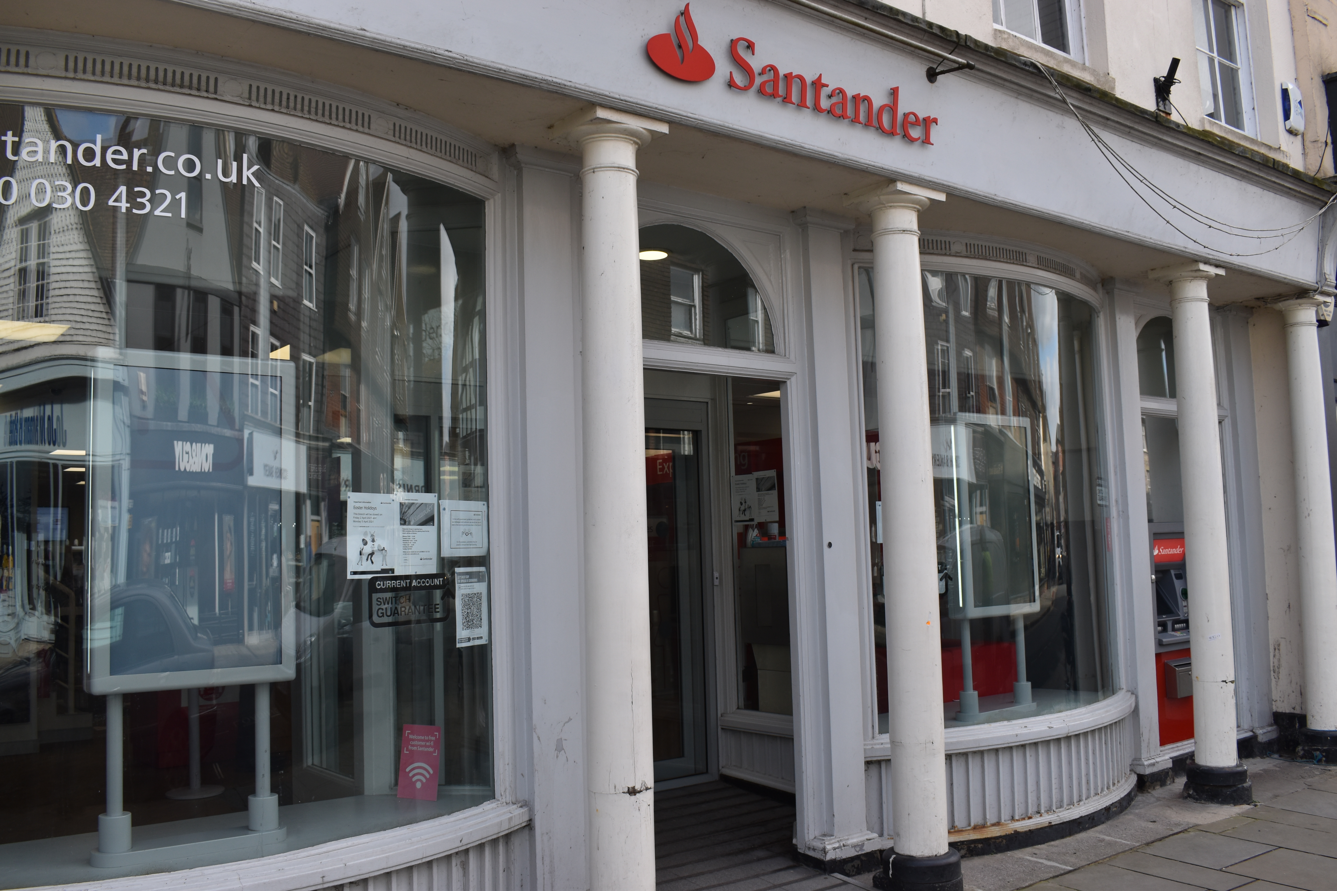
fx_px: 1170
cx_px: 668
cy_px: 446
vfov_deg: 41.7
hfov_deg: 59.5
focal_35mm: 32
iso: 200
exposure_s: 1/250
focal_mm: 21
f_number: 7.1
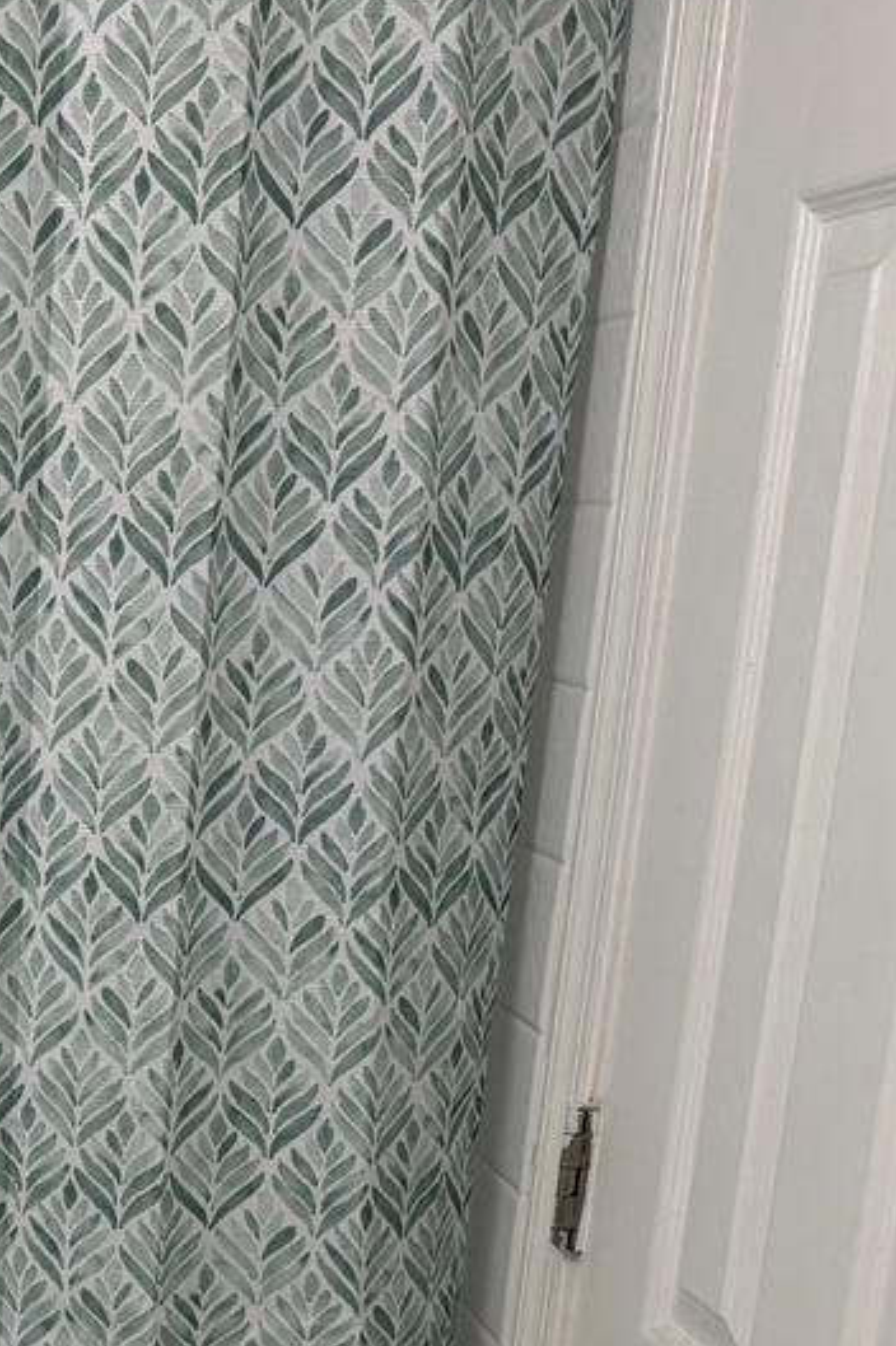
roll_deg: -2.6
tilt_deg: -18.4
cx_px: -160
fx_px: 2542
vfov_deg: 28.0
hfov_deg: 19.0
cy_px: 1338
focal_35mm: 68
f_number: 1.78
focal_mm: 6.76
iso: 160
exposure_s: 1/120
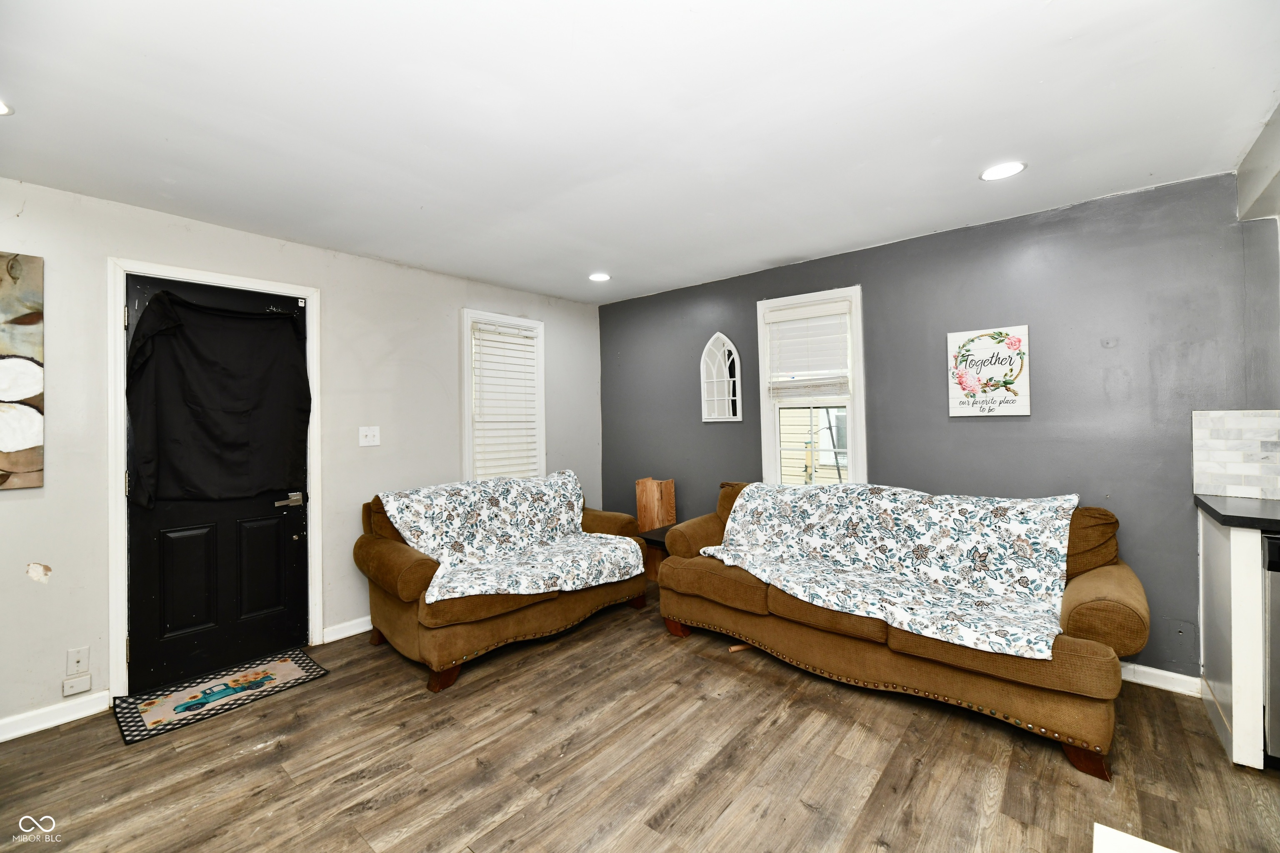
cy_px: 426
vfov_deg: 81.2
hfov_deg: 104.3
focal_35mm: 14
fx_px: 498
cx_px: 640
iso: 640
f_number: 6.3
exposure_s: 1/60
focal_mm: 14
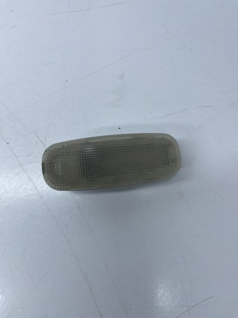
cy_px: 159
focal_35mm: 25
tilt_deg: -82.0
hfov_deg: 54.9
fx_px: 229
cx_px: 119
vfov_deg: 69.4
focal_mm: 5.1
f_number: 1.6
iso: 32
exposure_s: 1/540
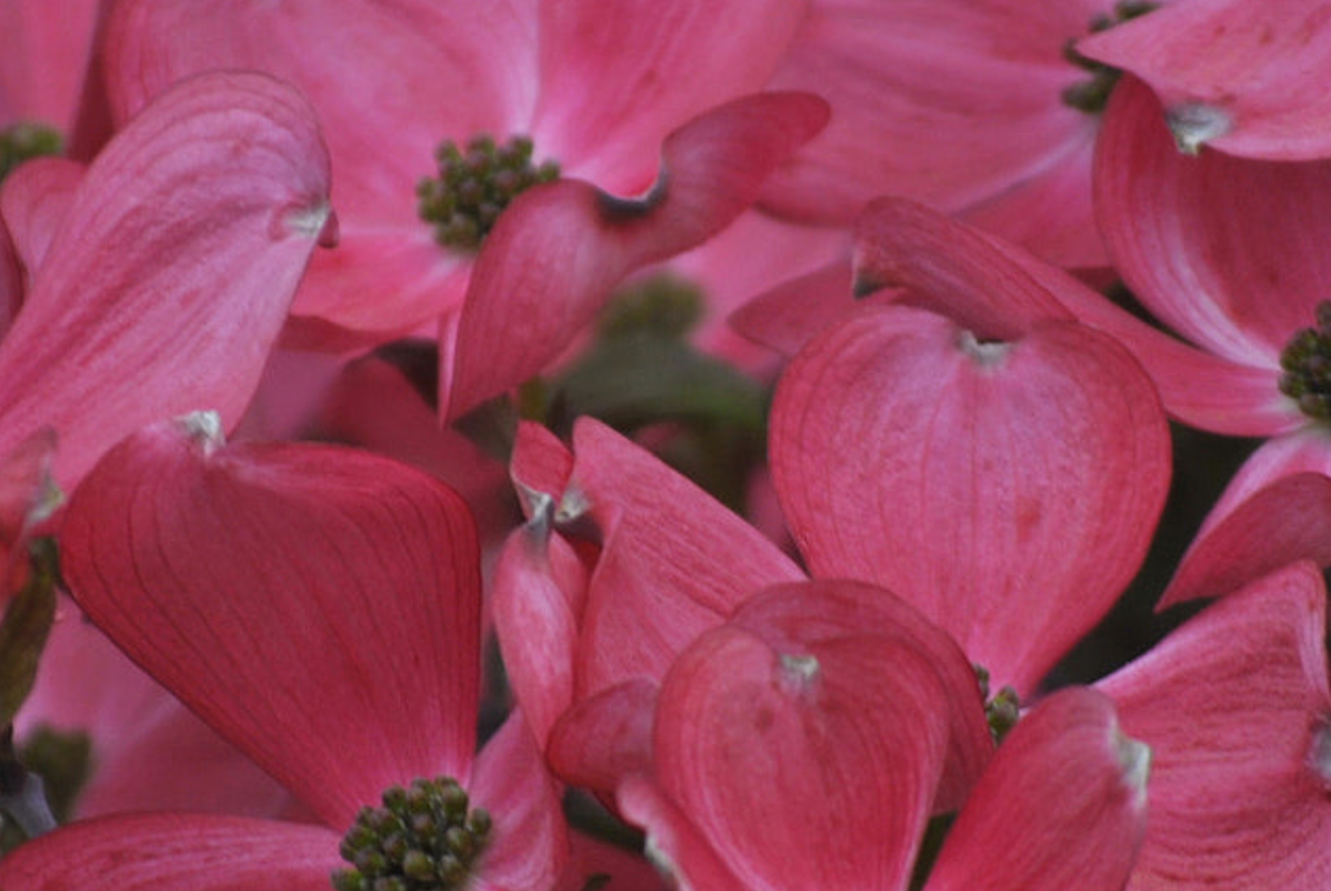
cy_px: 304
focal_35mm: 759
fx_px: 28094
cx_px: 459
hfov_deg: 2.7
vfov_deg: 1.8
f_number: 5.6
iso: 100
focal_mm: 200
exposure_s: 1/100
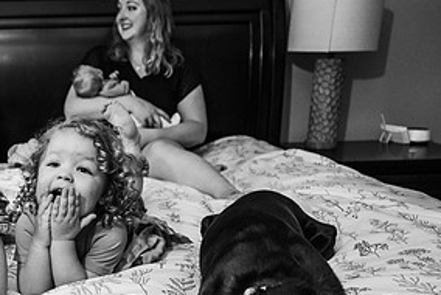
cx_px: 50
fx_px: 601
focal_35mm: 49
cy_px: 232
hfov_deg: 37.8
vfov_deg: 27.1
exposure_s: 1/250
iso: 1600
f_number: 3.2
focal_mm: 24
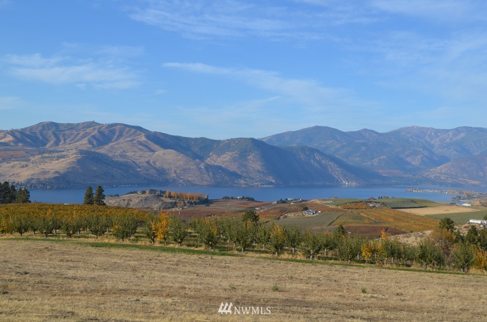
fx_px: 580
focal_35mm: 43
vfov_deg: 31.0
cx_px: 246
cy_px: 149
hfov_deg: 45.5
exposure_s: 1/250
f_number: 8
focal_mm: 26
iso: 110
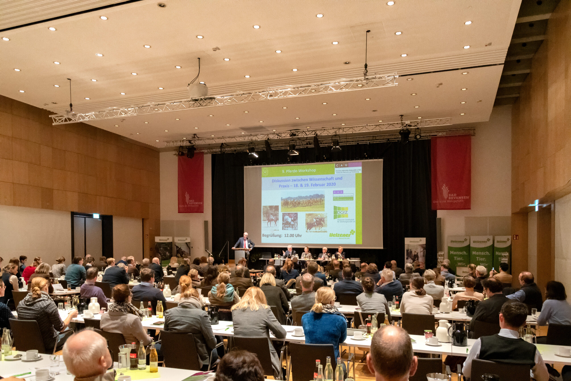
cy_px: 190
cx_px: 286
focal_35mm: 27
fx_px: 428
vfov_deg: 47.9
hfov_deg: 67.4
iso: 6400
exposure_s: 1/160
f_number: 3.5
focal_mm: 18
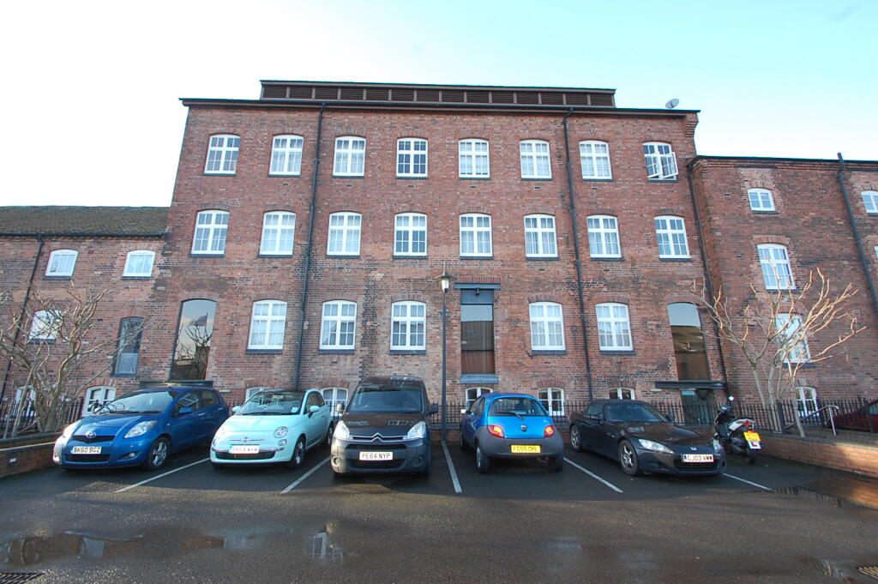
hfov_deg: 100.4
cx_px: 439
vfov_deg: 77.2
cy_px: 292
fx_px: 366
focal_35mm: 15
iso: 400
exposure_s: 1/60
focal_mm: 10
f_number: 8
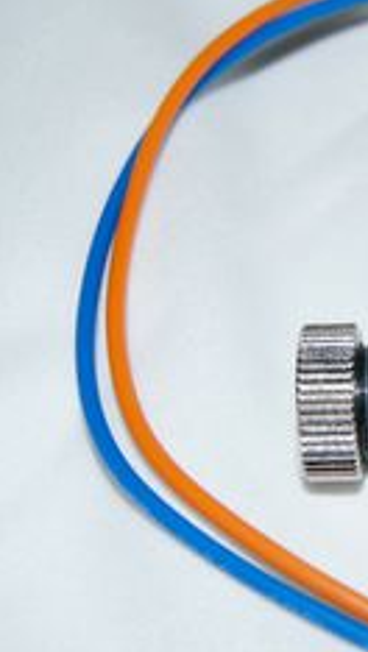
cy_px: 323
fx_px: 2027
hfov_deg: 10.0
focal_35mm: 117
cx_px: 560
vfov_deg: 18.3
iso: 400
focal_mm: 35
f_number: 9
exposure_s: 1/60
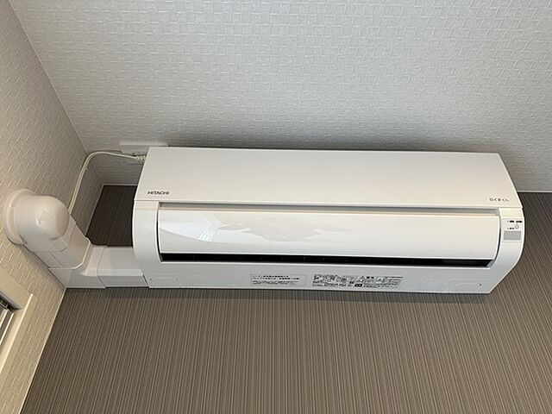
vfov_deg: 56.8
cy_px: 207
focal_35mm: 24
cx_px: 276
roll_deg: -0.8
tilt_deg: +37.8
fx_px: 383
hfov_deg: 71.6
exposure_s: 1/121
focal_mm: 6.86
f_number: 1.78
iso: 125
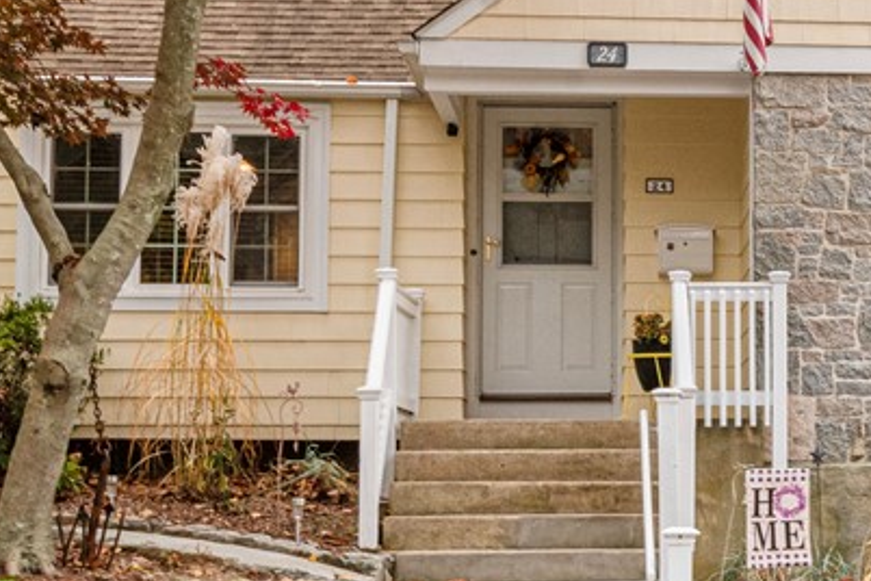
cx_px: 810
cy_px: 202
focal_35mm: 81
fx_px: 1960
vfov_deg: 16.8
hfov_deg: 24.2
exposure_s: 1/50
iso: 400
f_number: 14
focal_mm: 20
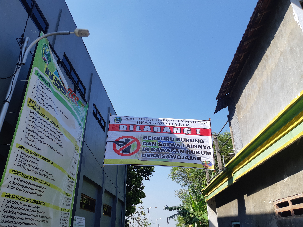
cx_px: 152
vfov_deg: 53.1
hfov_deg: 67.3
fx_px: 228
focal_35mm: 26
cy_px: 114
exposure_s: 1/540
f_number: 1.7
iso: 40
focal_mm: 3.93
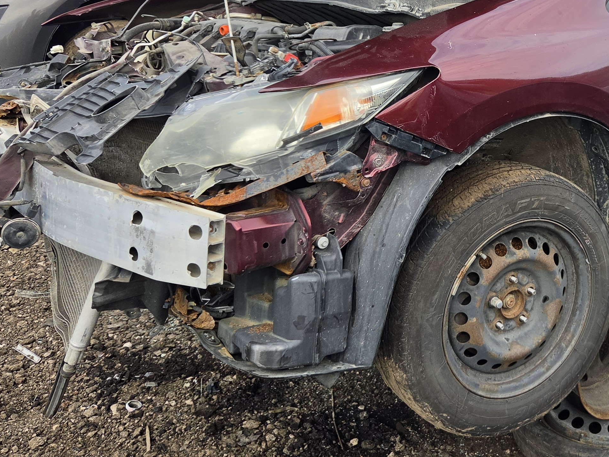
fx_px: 845
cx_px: 521
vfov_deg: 29.7
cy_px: 107
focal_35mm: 48
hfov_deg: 37.6
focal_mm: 5.4
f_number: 1.8
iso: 80
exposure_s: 1/2544
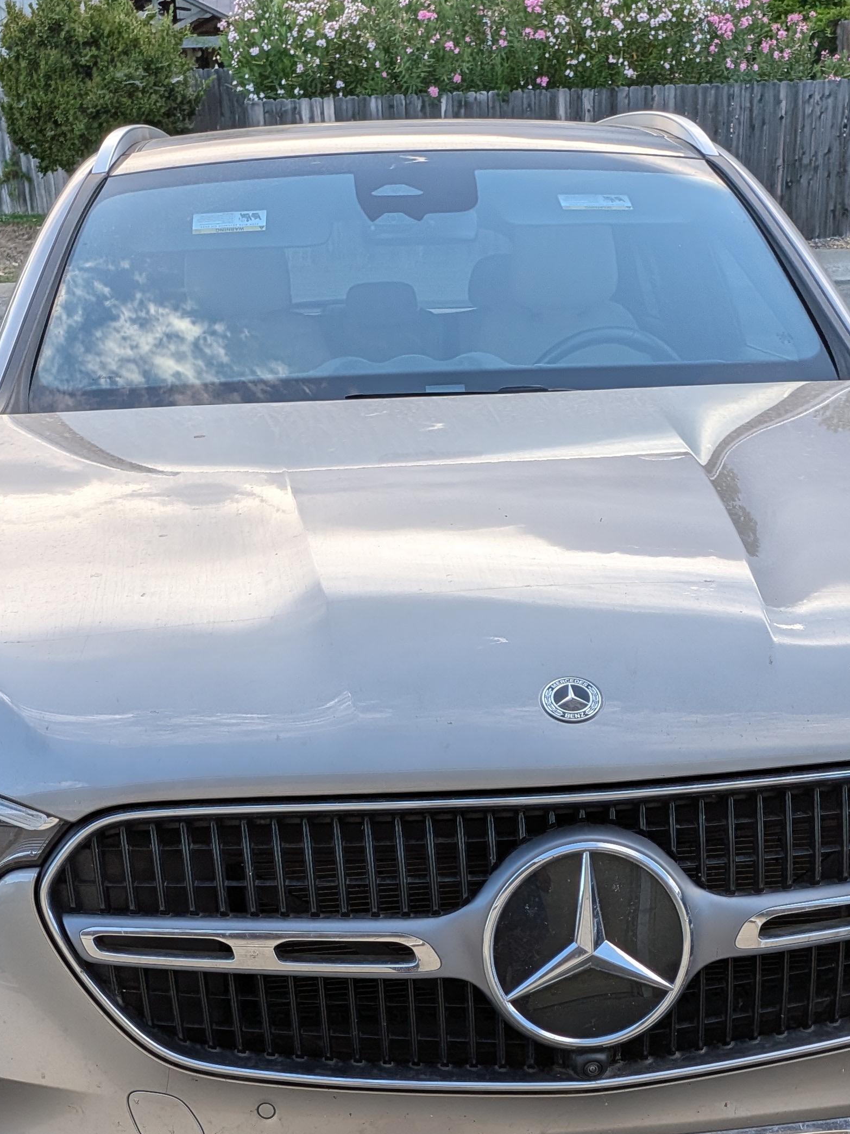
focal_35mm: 46
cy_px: 923
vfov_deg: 39.5
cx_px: 498
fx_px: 1506
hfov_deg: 31.5
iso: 32
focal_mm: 4.53
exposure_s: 1/219
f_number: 1.7
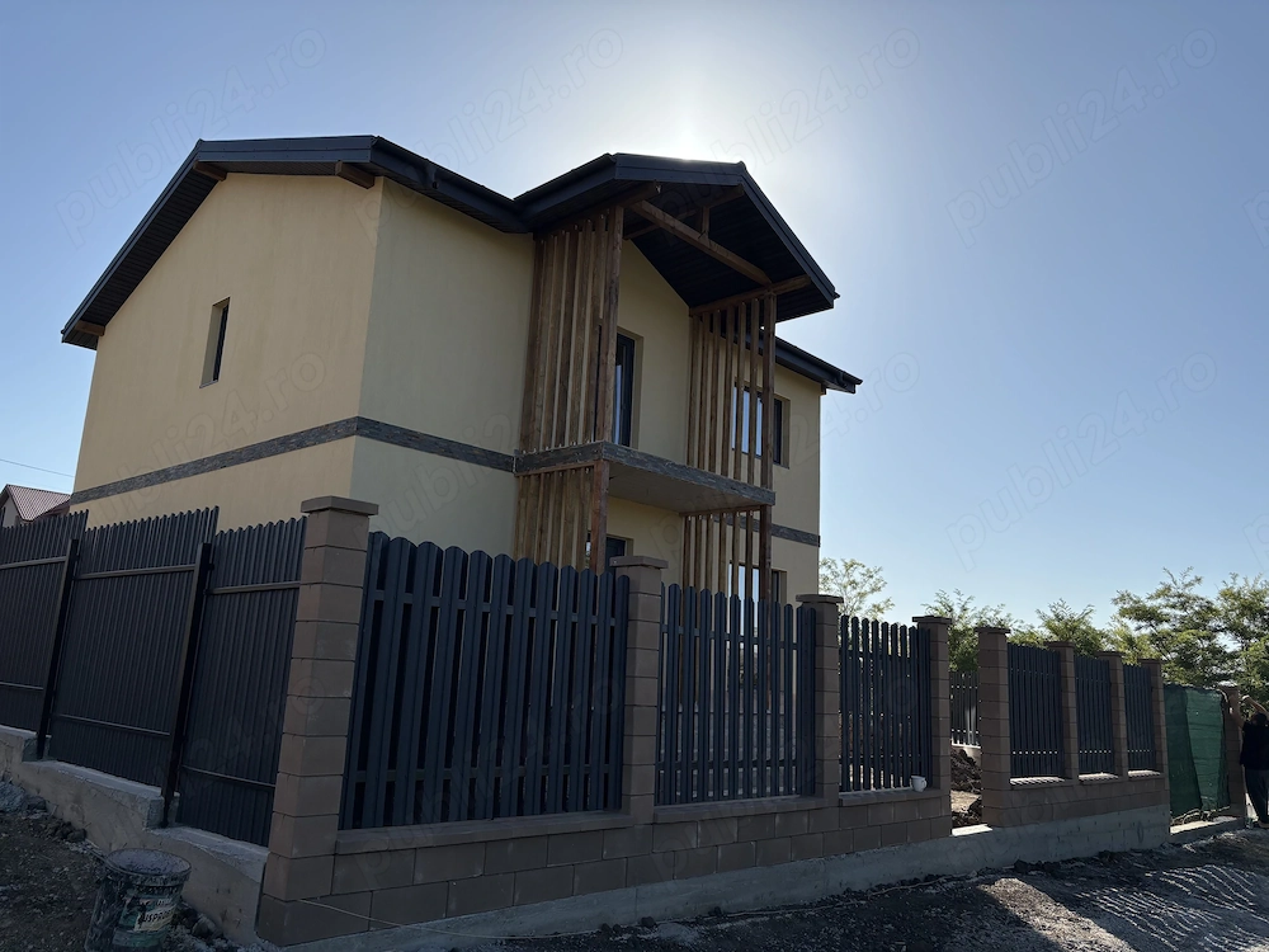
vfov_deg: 53.1
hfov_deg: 67.3
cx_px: 634
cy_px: 476
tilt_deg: +12.2
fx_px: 953
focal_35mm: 26
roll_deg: -2.3
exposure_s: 1/4950
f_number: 1.6
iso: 50
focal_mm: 5.96
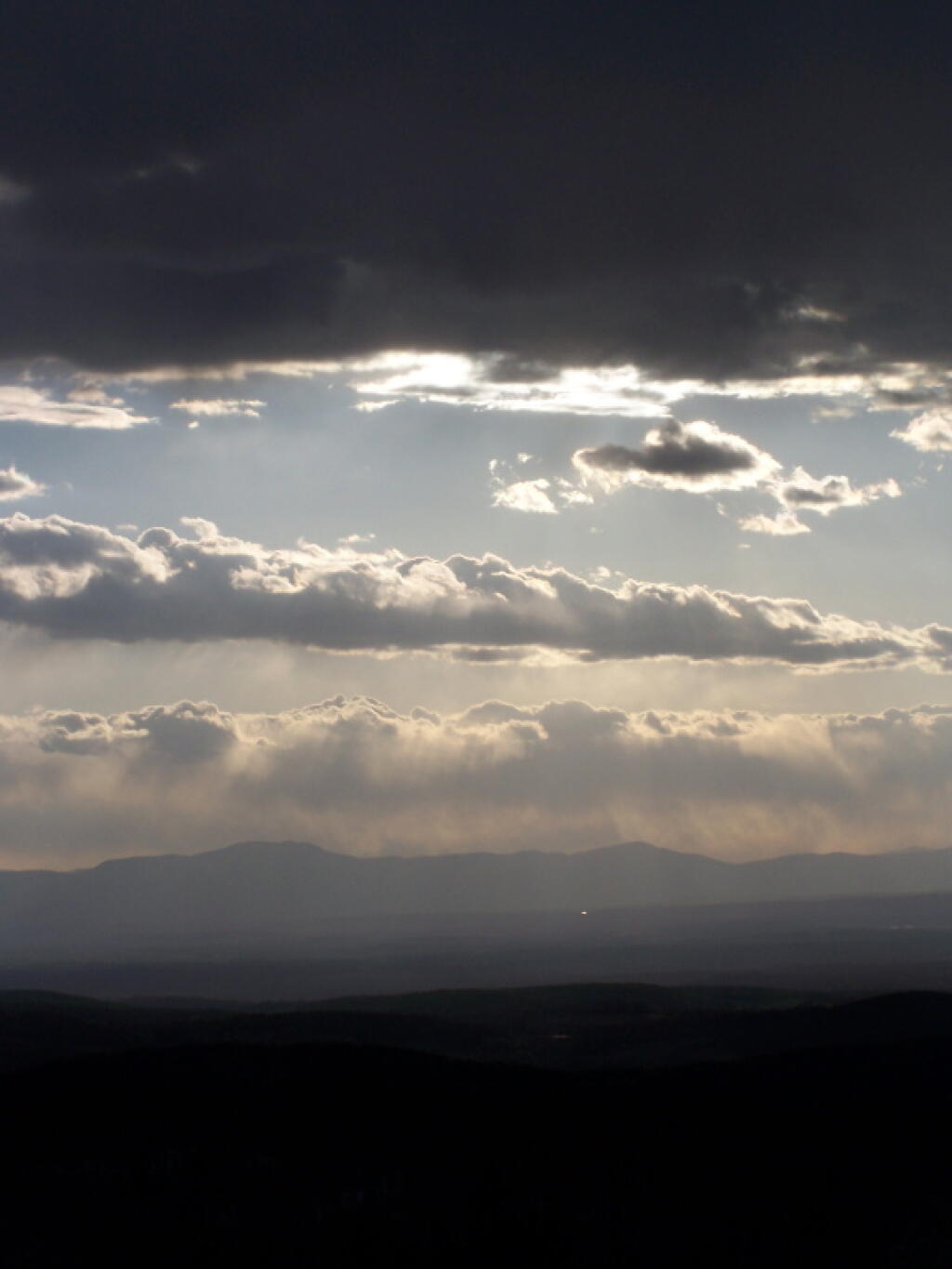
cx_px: 476
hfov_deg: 14.1
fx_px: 3850
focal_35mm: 105
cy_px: 634
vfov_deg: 18.7
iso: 80
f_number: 6.3
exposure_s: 1/1600
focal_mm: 17.5
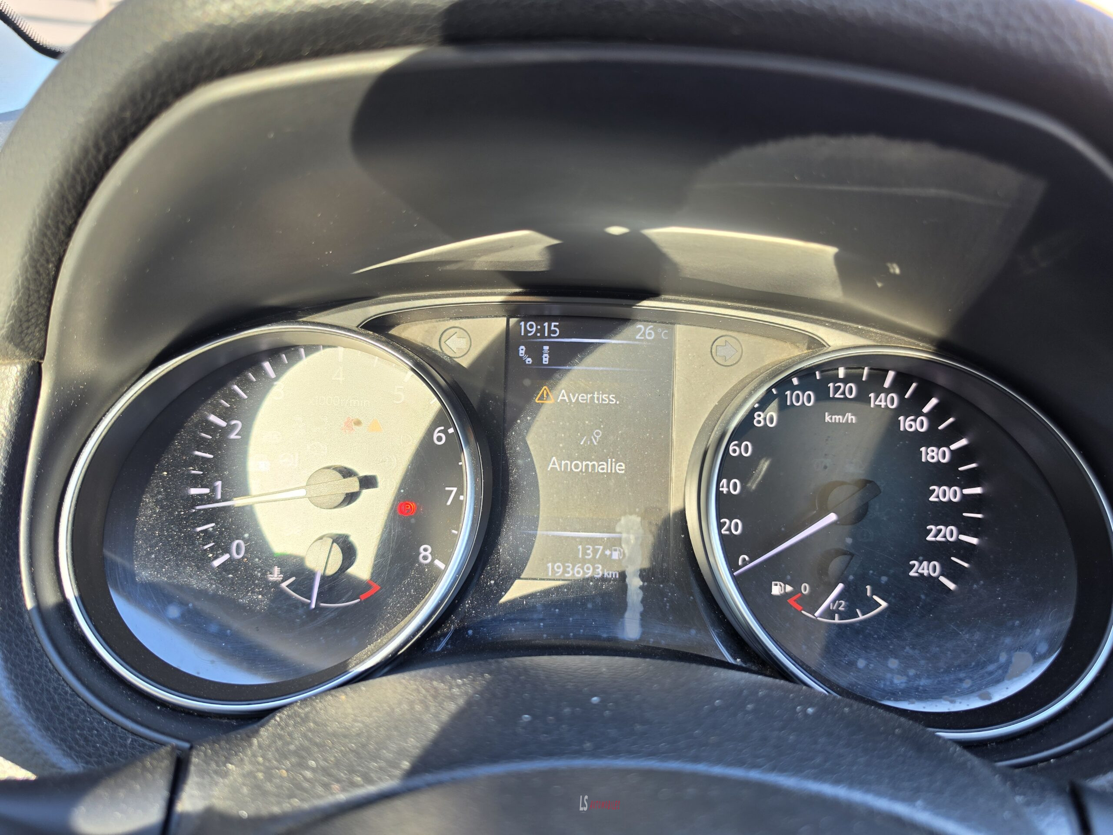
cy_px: 418
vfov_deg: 58.9
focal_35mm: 23
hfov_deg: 73.9
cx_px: 556
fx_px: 740
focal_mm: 6.5
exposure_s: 1/55.3
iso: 32
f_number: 1.4
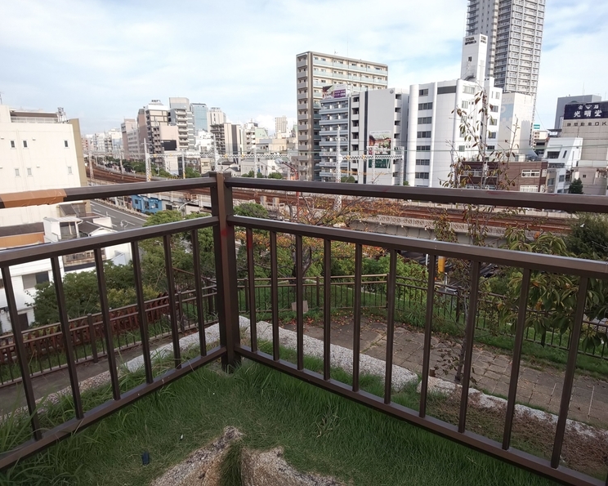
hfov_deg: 77.6
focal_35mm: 21
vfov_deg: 65.5
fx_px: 378
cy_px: 242
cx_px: 319
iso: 28
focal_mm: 3.45
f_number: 1.94
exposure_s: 1/379
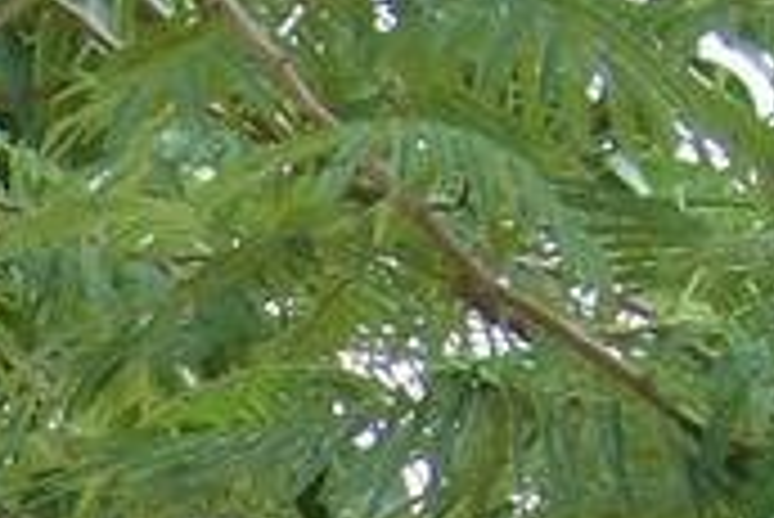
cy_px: 1401
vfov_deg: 6.0
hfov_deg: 9.0
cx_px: -711
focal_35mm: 217
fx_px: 4669
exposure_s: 1/261
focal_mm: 5.8
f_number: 2.8
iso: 80
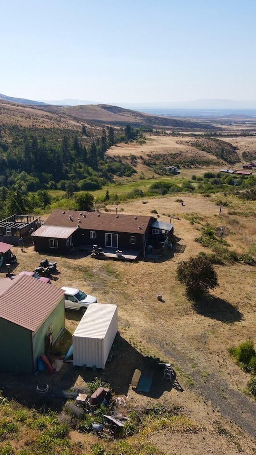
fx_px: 422
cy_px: 228
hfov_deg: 33.6
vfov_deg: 56.6
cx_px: 105
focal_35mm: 35
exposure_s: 1/2000
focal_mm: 4.5
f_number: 2.8
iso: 200
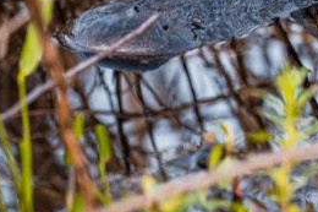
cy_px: 22
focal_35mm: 693
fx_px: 6117
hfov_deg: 3.0
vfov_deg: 2.0
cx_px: 171
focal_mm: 200
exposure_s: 1/320
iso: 800
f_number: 5
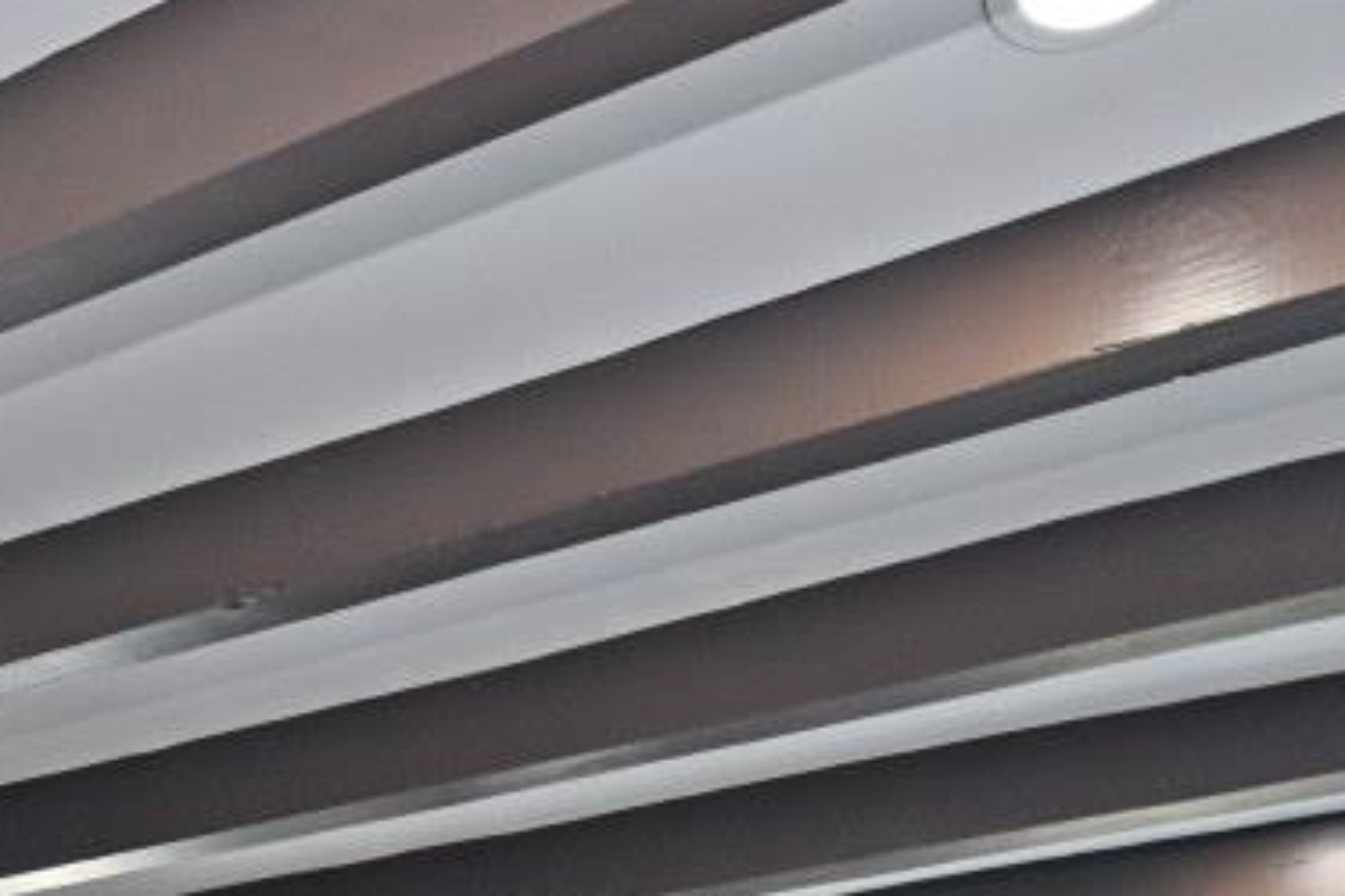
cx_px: 226
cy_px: 1566
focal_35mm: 56
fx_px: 2092
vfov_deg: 19.1
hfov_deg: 34.3
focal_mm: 14
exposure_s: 1/80
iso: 200
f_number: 4.5
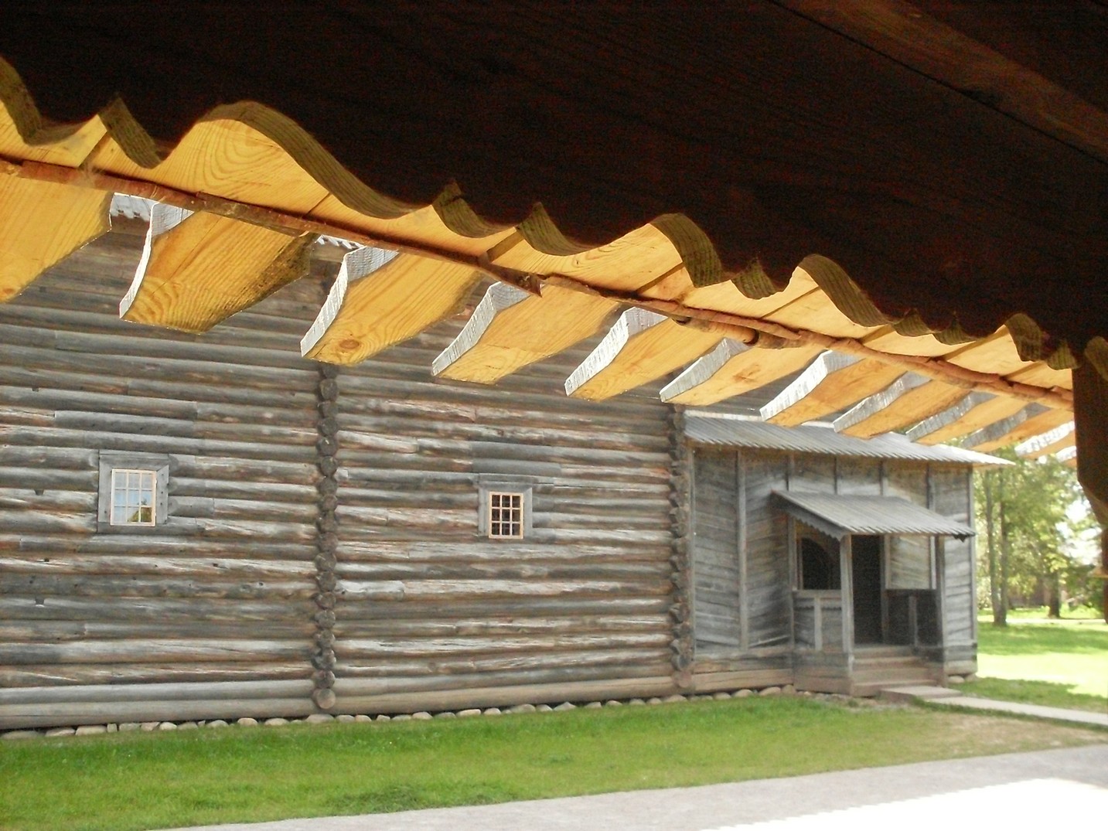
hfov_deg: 49.0
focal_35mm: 38
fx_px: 1216
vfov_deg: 37.7
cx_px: 554
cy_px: 416
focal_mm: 6.3
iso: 400
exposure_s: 1/90
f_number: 8.4
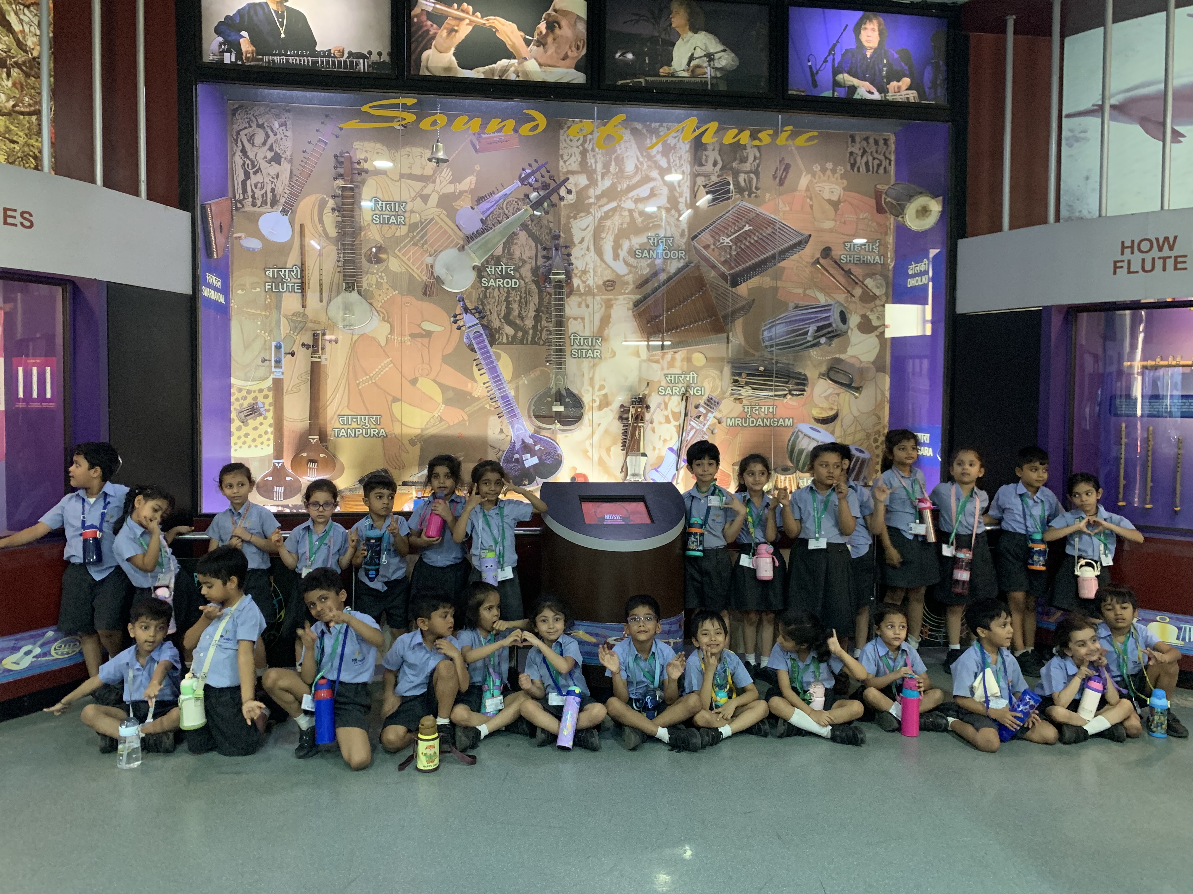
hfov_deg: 67.3
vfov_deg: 53.1
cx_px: 596
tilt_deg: -4.3
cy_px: 447
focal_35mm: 26
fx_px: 896
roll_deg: -0.8
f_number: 1.8
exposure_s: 1/33
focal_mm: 4.25
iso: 320
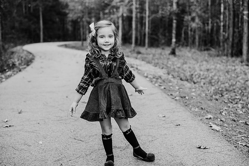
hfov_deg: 39.6
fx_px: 346
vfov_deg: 27.0
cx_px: 124
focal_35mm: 50
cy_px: 83
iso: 320
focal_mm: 50
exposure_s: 1/640
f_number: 3.2
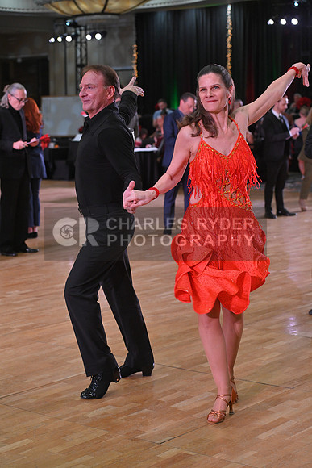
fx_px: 1013
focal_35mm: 78
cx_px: 156
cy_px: 234
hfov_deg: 17.5
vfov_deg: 26.0
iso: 2000
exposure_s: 1/320
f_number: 5
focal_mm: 78
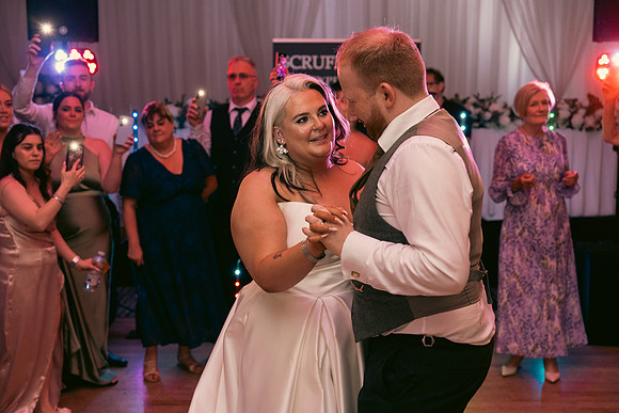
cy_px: 206
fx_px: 825
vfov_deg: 28.1
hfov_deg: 41.1
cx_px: 310
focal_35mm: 48
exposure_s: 1/160
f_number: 3.5
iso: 2500
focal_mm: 48
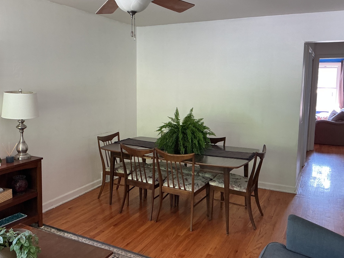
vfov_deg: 42.9
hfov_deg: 55.2
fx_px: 328
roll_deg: -0.2
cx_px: 150
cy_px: 125
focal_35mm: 33
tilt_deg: -6.8
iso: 80
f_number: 1.8
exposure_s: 1/60
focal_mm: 3
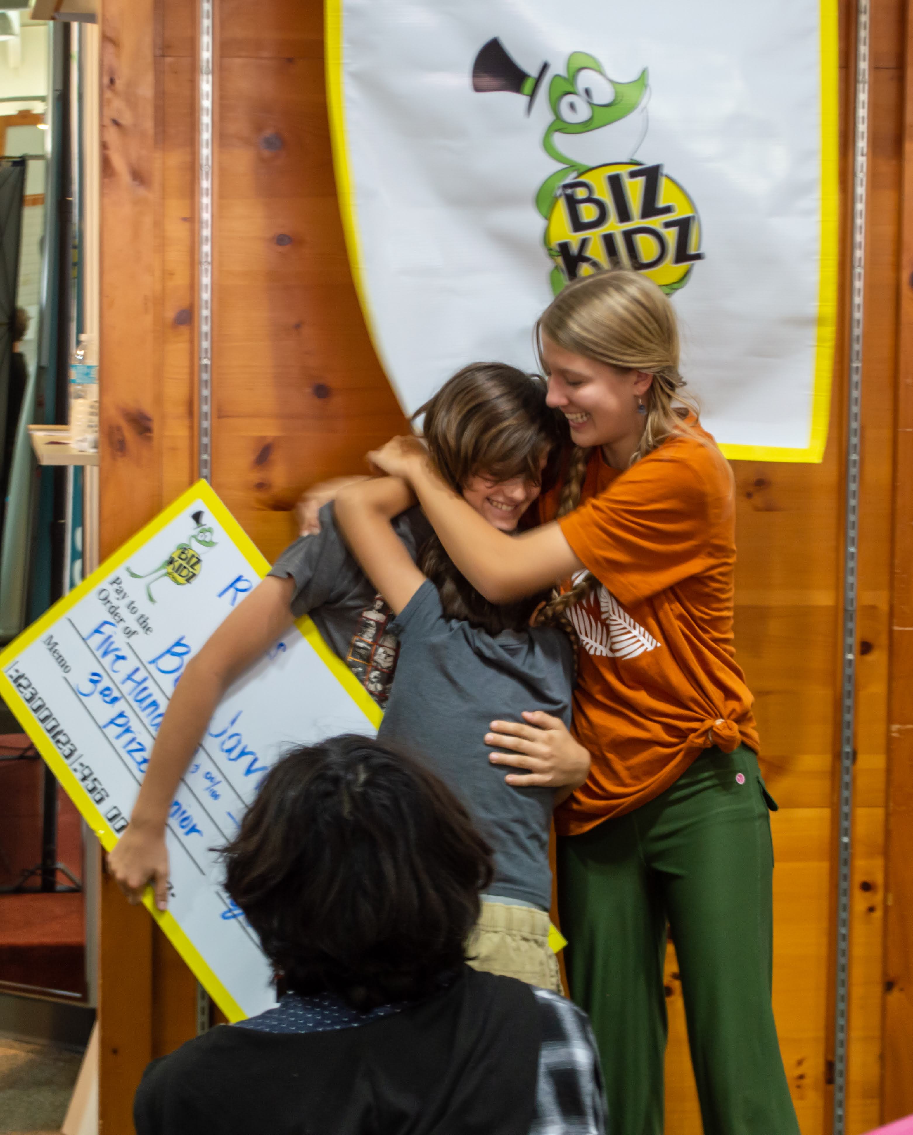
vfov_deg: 20.0
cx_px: 353
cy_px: 550
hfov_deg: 16.1
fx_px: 3217
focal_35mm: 96
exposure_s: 1/20
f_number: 5.3
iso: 400
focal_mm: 44
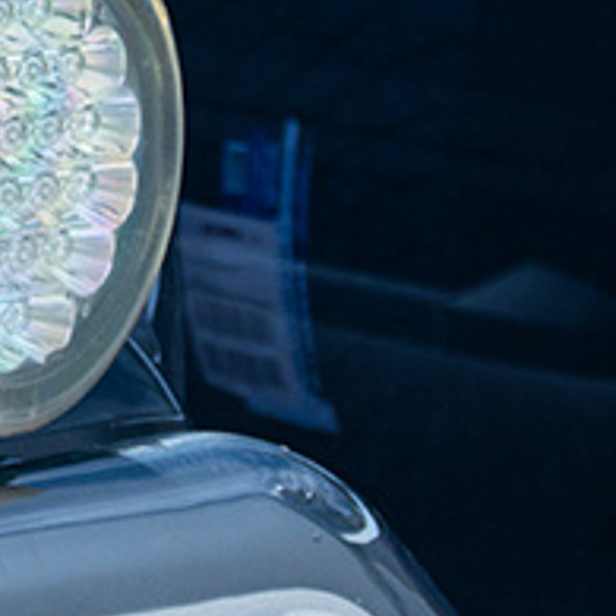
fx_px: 4590
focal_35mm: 228
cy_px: -370
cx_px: -2202
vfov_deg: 7.5
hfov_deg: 5.9
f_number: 4.5
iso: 100
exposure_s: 1/100
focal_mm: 29
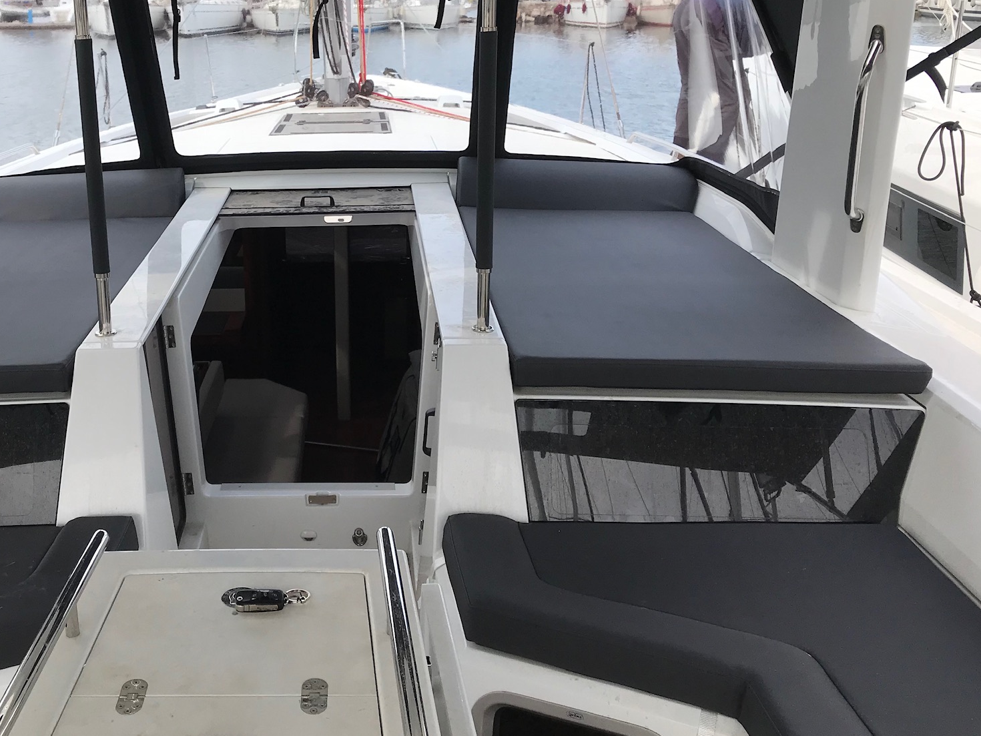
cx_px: 332
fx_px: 1105
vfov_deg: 36.6
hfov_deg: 47.1
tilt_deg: -15.3
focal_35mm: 39
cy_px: 274
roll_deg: +1.0
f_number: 1.8
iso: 20
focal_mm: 3.99
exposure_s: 1/894
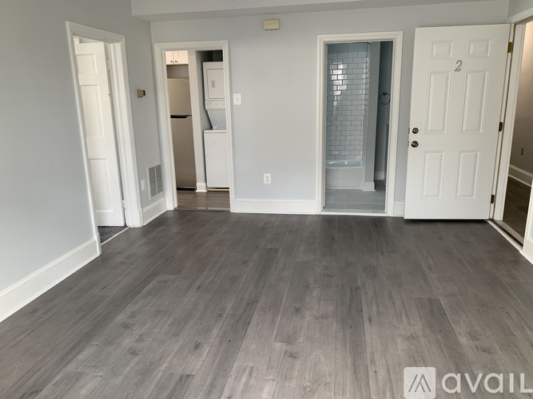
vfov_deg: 53.0
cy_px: 200
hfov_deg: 67.3
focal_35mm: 26
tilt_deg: -15.0
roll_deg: +1.0
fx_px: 400
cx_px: 266
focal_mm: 4.25
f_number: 1.8
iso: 100
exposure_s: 1/96
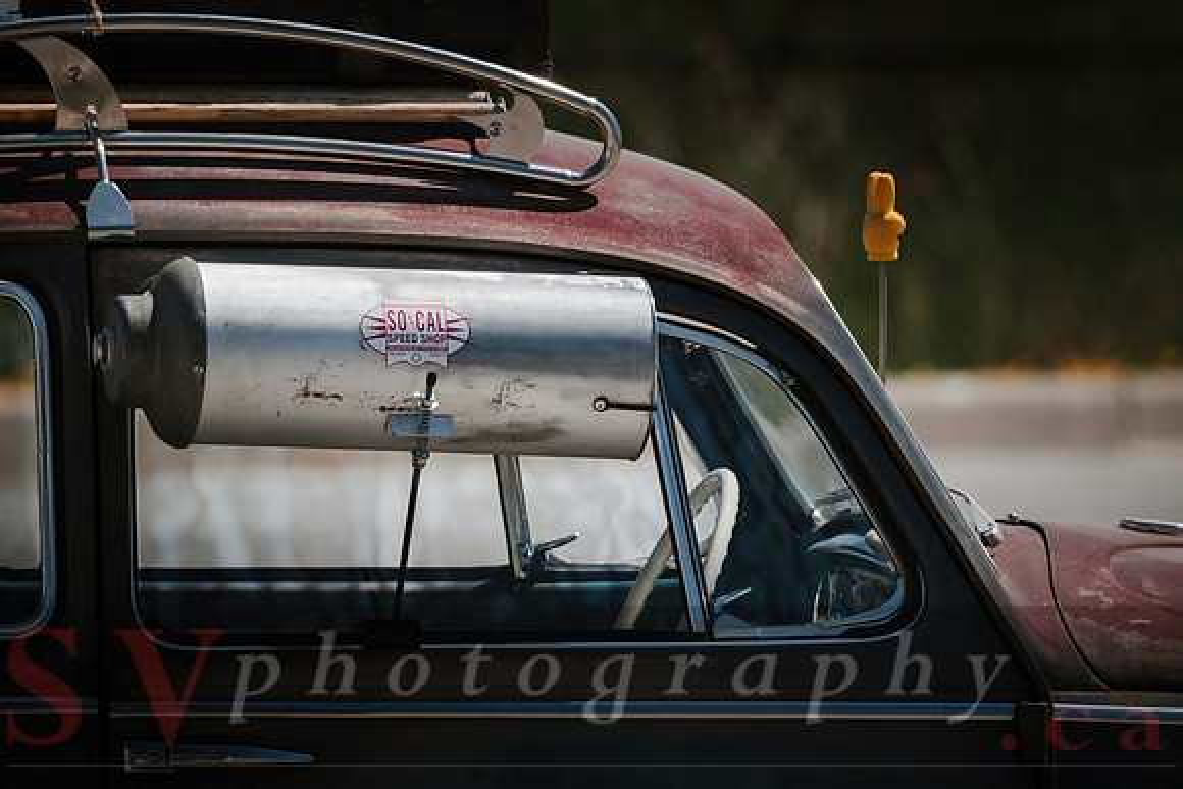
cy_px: 394
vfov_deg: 1.8
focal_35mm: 753
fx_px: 24749
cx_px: 592
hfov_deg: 2.7
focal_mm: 502
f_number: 8
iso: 125
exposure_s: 1/100
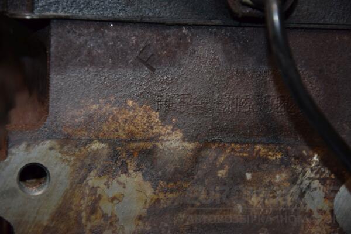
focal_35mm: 158
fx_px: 1536
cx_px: 176
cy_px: 117
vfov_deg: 8.7
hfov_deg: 13.0
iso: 800
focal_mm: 105
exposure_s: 1/60
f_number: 5.6
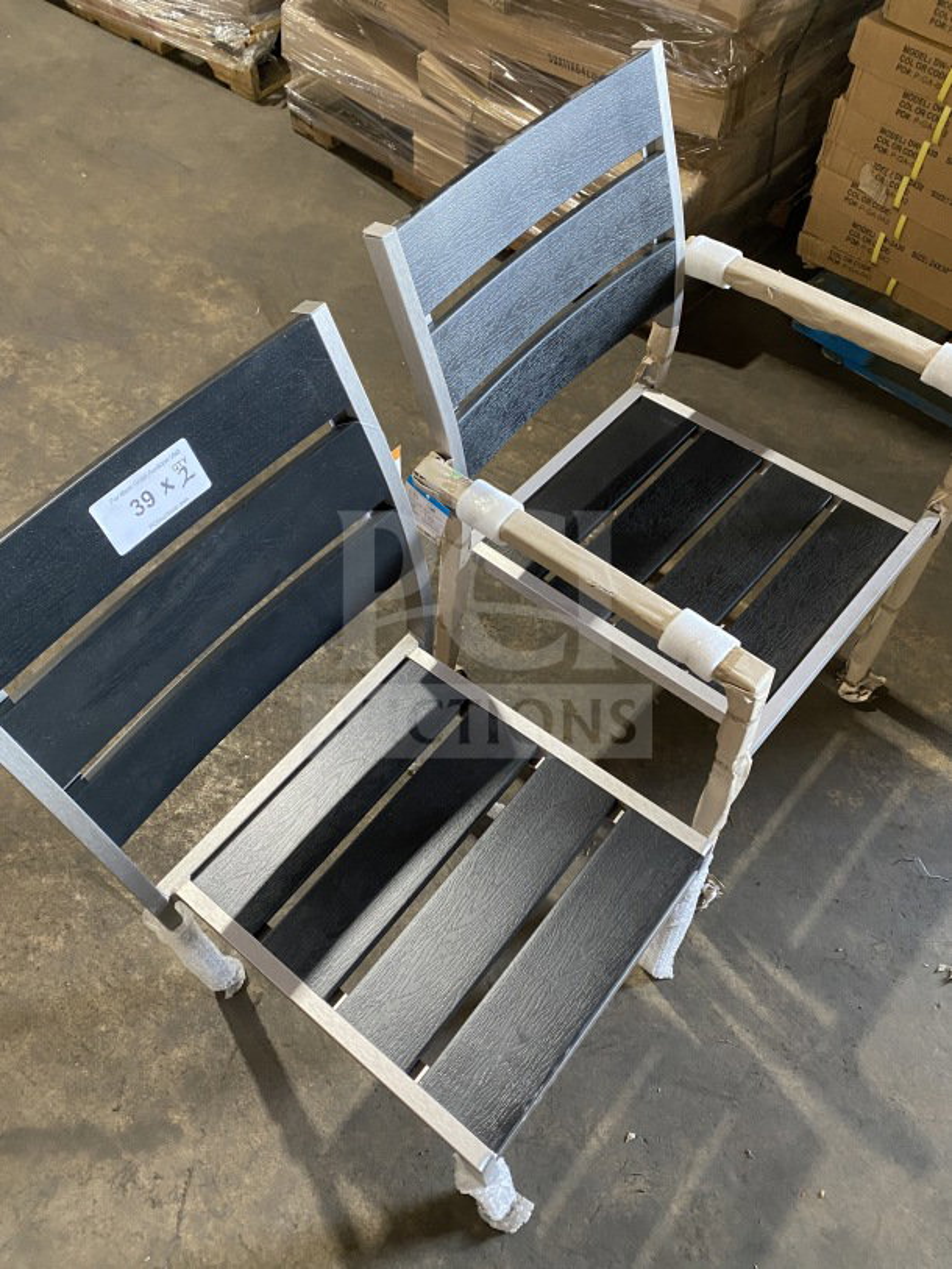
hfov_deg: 53.1
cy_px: 634
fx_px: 953
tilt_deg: -58.0
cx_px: 476
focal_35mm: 26
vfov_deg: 67.3
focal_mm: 4.25
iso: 500
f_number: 1.8
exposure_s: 1/60
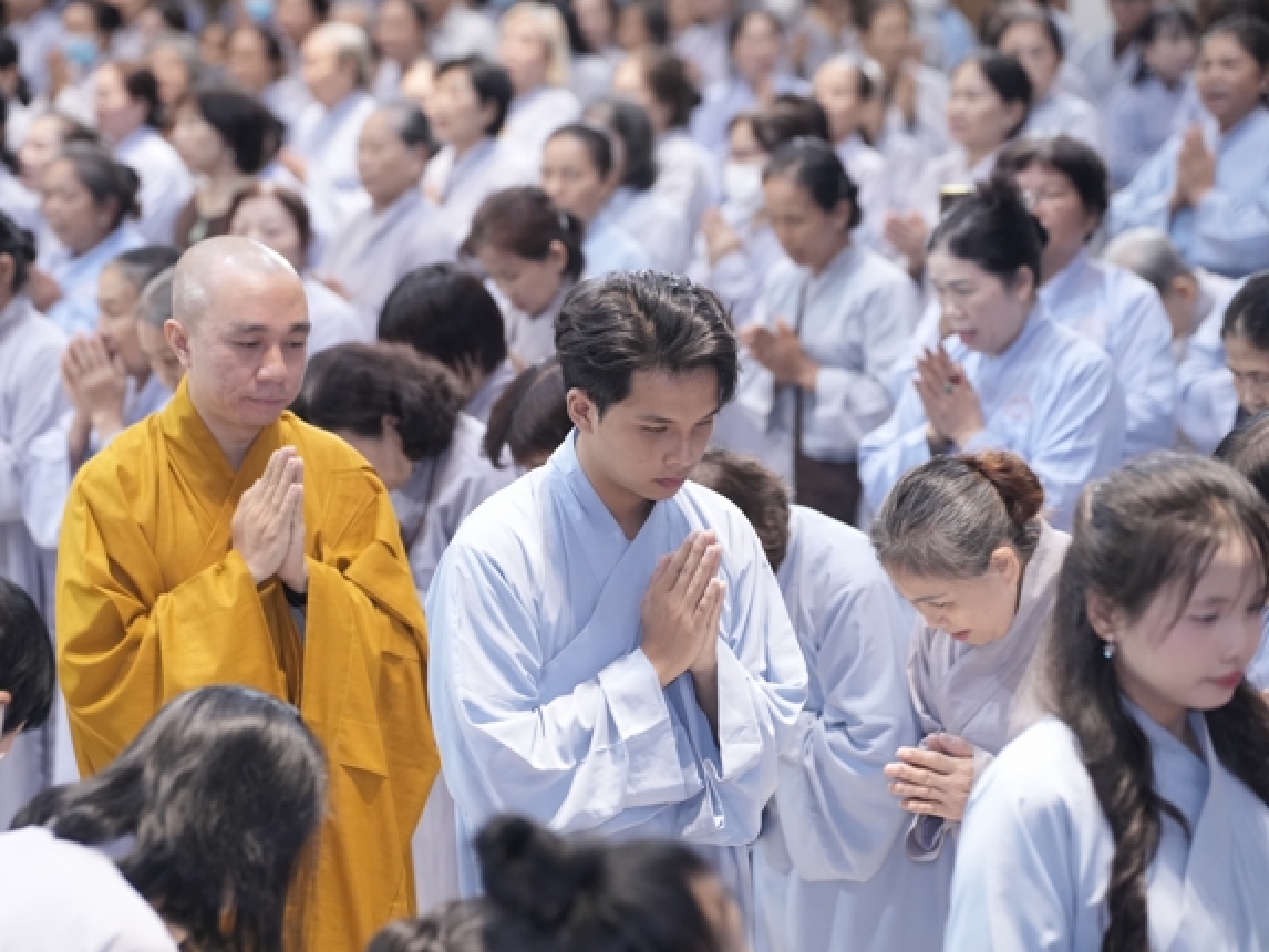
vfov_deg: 13.7
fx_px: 3960
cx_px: 567
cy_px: 475
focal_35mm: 108
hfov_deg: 18.2
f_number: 3.2
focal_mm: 99
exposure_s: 1/160
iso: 3200
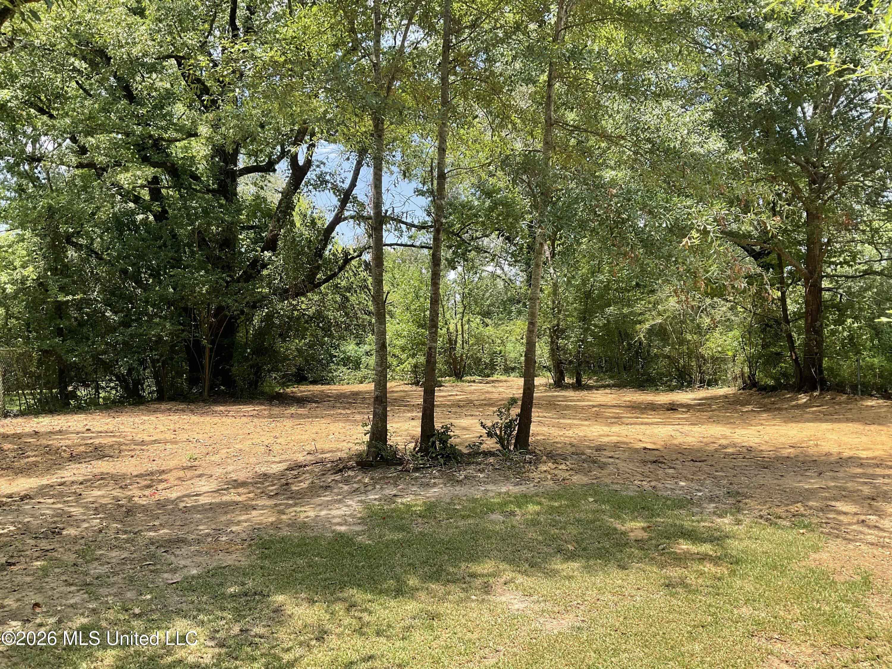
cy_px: 334
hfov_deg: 61.7
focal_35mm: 29
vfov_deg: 48.2
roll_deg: +0.6
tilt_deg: +3.6
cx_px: 446
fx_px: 747
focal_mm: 3
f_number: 1.8
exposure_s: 1/545
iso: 16
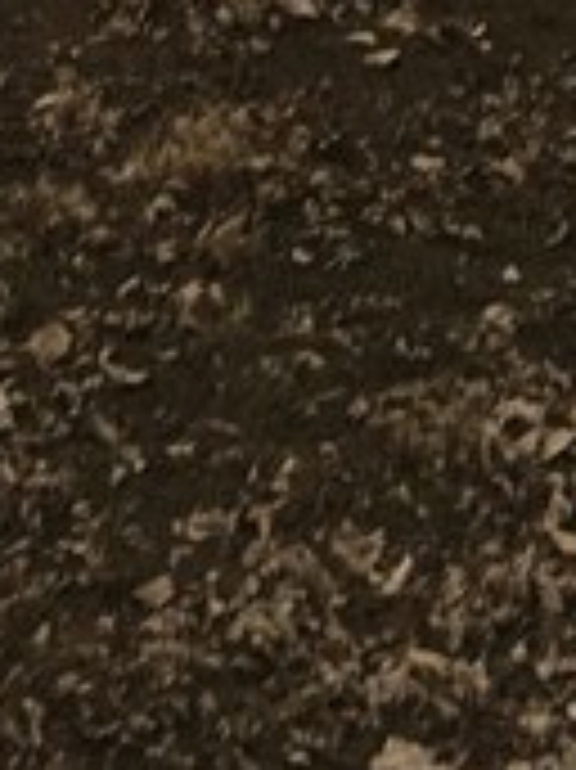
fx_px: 3865
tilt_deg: +2.5
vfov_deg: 9.6
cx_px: 202
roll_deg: +0.5
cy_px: -1310
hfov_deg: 8.5
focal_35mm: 174
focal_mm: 4.15
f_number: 2.2
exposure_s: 1/120
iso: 25
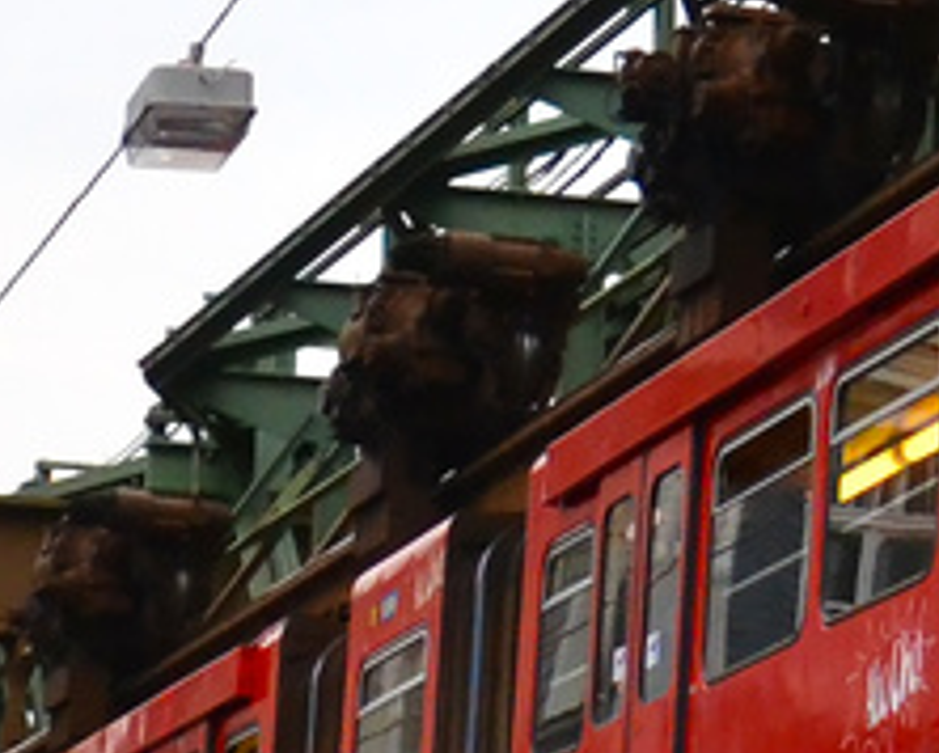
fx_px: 6092
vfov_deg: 7.0
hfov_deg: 8.5
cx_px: 1717
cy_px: -80
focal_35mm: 219
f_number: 3.5
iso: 800
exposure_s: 1/500
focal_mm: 18
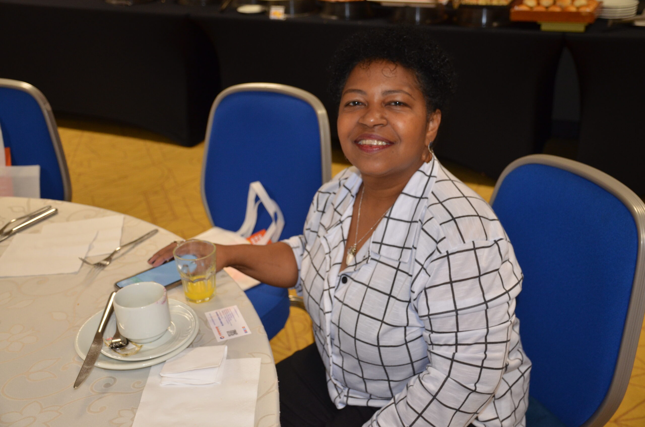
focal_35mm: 40
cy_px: 214
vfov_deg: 32.9
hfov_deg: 48.0
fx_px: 724
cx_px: 322
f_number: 4
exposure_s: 1/60
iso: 800
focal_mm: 27
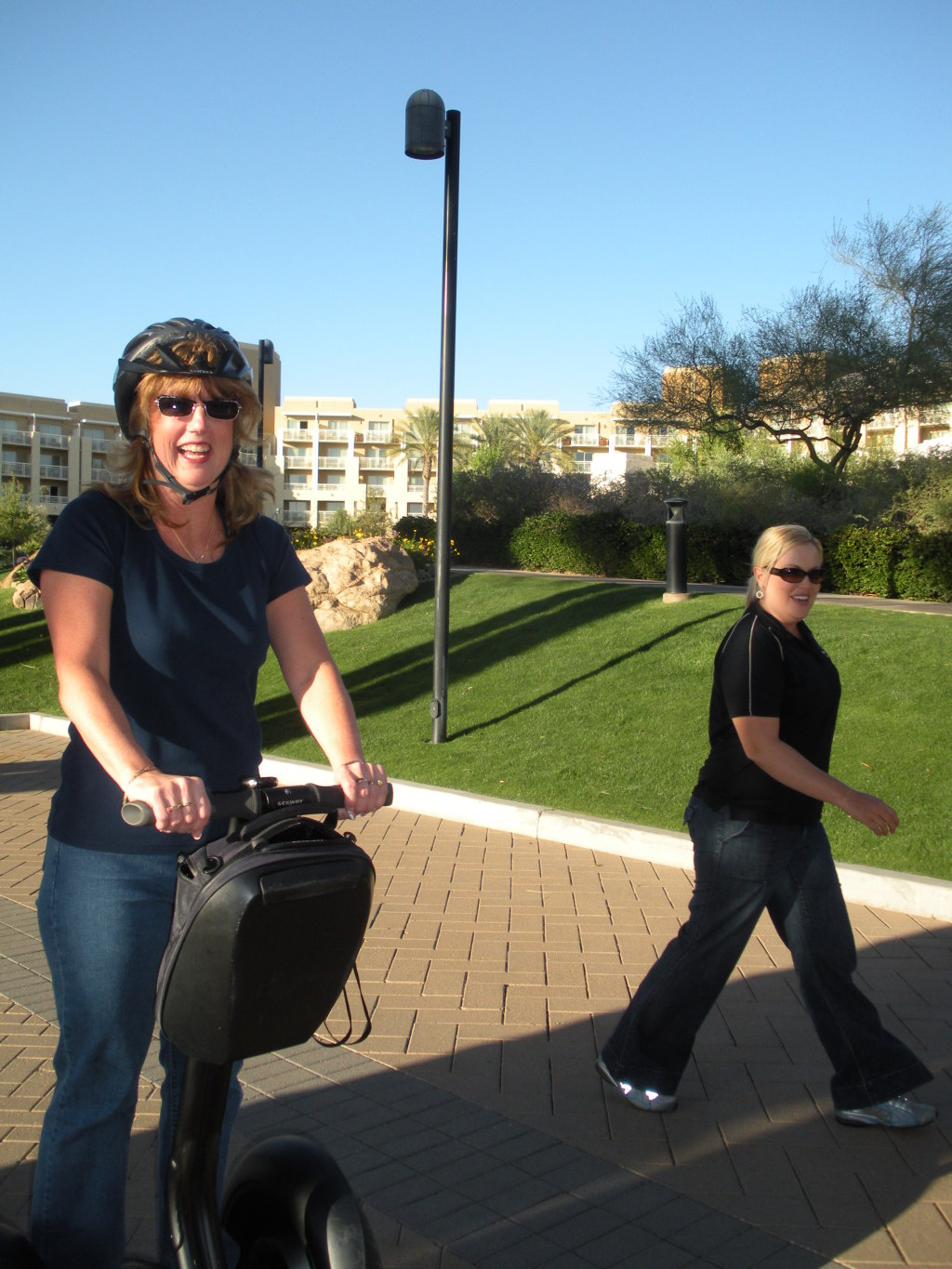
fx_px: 1320
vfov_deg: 51.4
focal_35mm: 36
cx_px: 476
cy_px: 634
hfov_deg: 39.7
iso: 88
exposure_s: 1/392
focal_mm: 6.3
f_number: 3.5
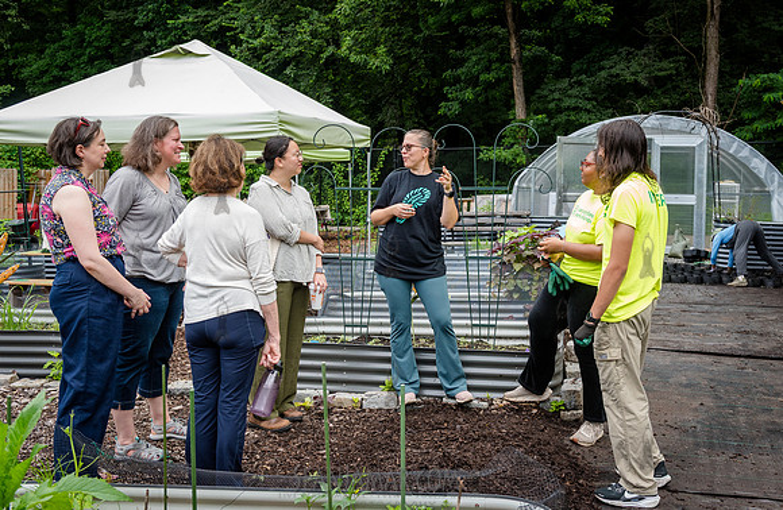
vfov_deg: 34.9
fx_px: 810
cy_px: 211
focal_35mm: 38
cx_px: 449
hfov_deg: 51.4
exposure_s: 1/400
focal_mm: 32
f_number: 4.5
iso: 640
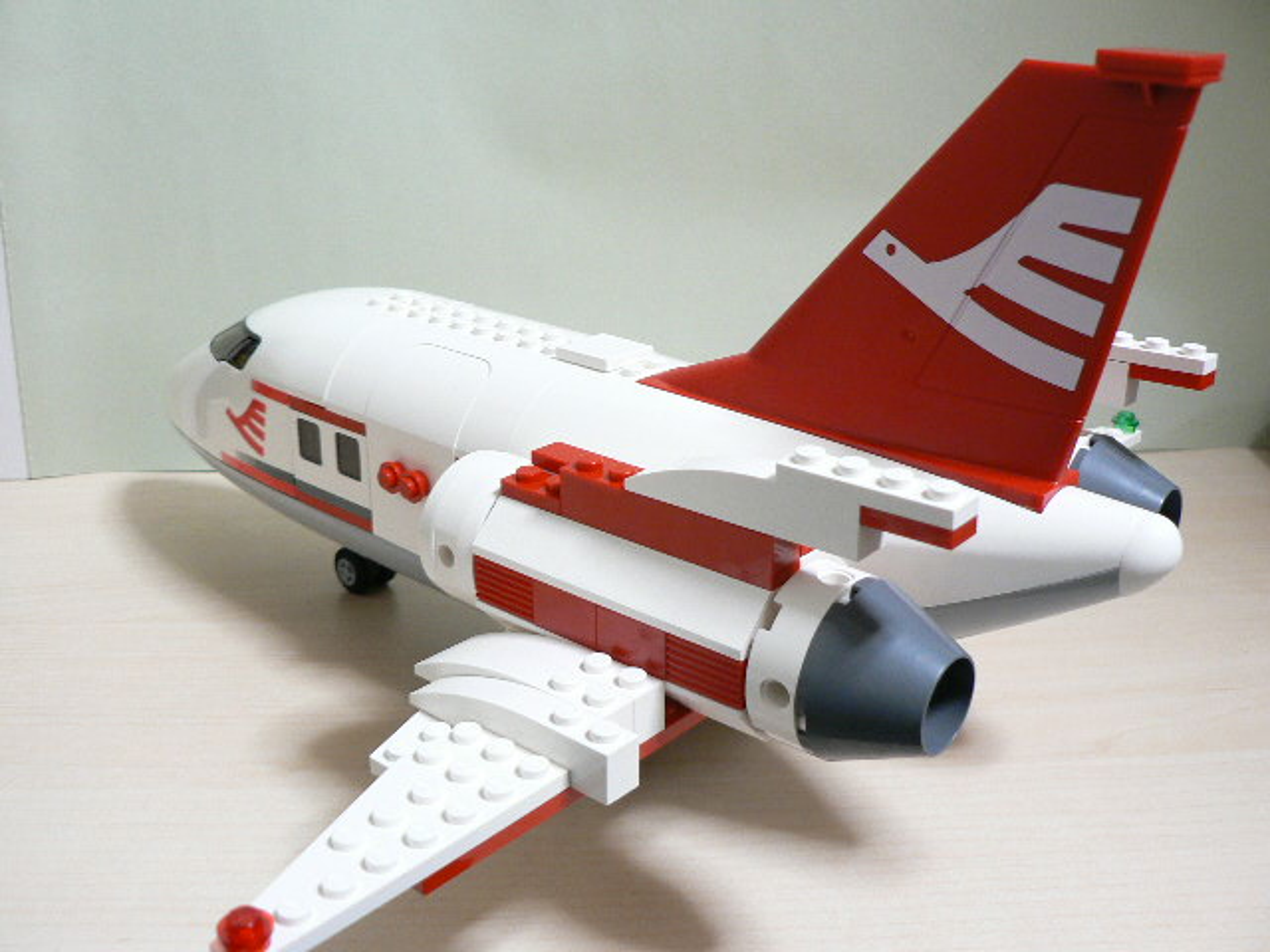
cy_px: 476
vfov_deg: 39.7
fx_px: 1321
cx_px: 635
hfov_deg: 51.4
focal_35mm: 36
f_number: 2.8
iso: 200
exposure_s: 1/15
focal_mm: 6
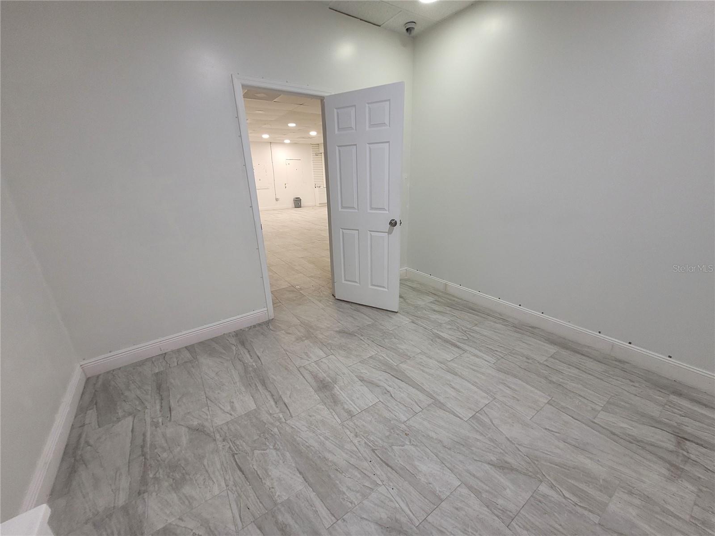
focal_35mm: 13
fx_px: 269
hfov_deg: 106.2
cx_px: 358
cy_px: 268
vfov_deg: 89.9
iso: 200
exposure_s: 1/60
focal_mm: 1.74
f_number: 2.2
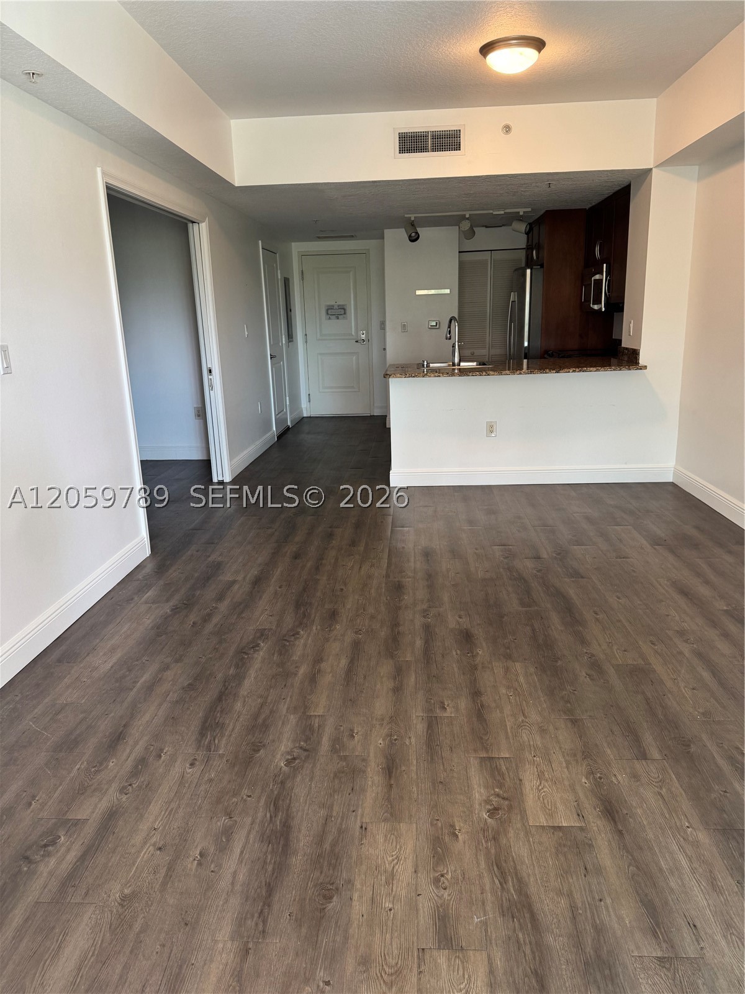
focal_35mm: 24
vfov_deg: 71.6
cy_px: 497
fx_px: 689
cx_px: 372
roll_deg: +2.6
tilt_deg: -14.7
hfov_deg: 56.8
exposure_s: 1/60
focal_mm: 6.76
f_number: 1.78
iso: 125
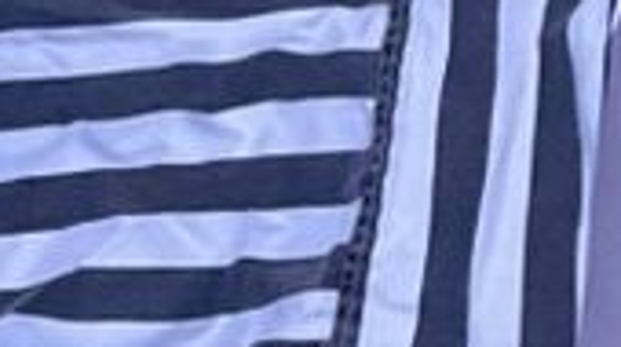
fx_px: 2811
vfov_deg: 6.9
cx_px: -482
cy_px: -270
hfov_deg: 11.7
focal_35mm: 171
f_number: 1.6
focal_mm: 4.2
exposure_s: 1/48
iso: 500
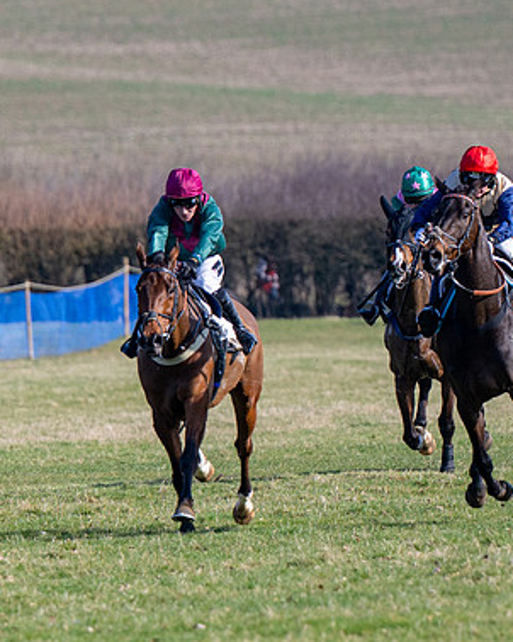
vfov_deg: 2.8
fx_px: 13220
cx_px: 161
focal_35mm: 696
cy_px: 380
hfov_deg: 2.2
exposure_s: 1/1600
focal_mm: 175
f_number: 2.8
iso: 100
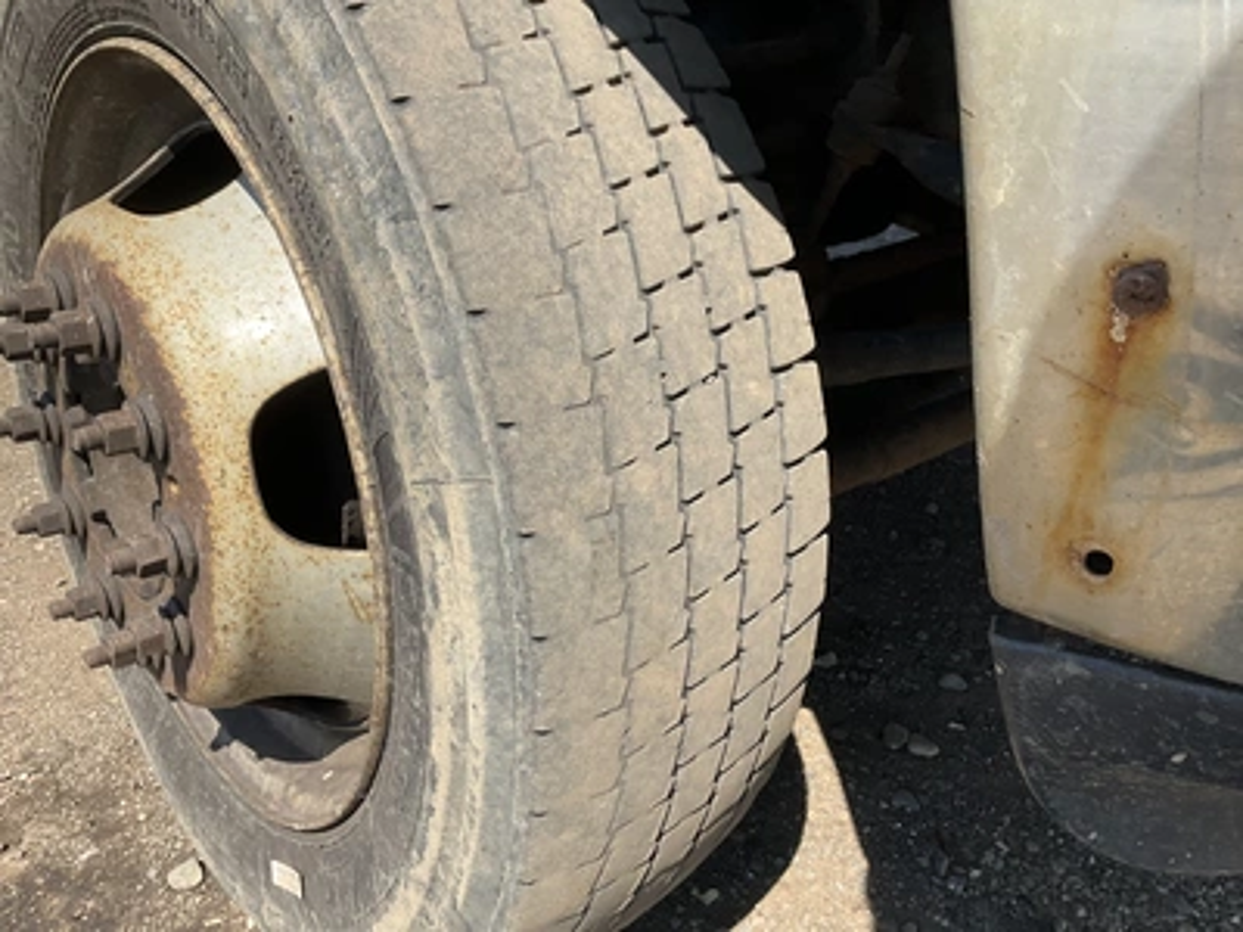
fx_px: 1041
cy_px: 466
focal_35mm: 29
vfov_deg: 48.2
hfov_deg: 61.7
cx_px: 622
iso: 25
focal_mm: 3
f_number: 1.8
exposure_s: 1/962
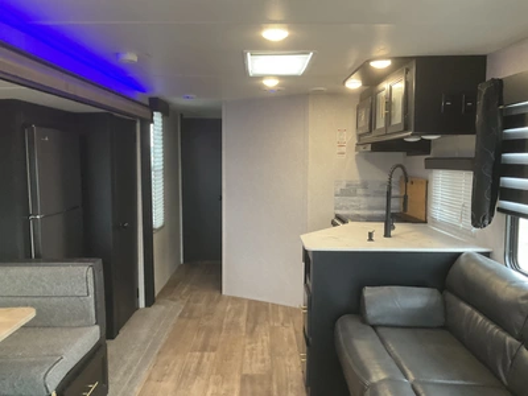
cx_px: 264
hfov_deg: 61.7
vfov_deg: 48.2
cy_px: 198
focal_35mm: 29
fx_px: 442
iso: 320
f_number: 1.8
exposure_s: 1/57
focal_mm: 3
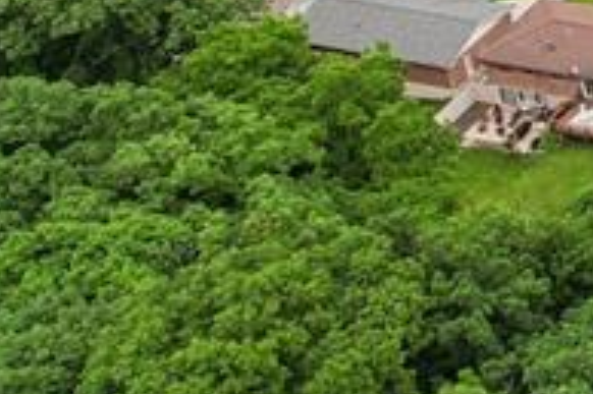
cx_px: 1388
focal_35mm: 116
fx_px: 1909
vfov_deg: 11.1
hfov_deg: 13.4
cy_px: -275
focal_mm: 8.4
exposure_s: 1/1000
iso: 100
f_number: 2.8
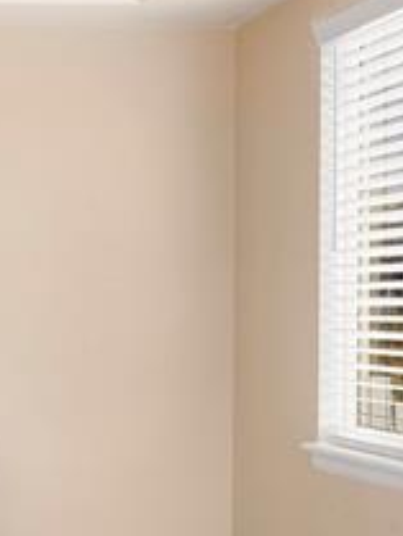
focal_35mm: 112
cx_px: -267
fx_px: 1737
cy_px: 346
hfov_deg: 12.4
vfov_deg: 17.5
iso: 800
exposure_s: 1/40
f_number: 11
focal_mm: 38
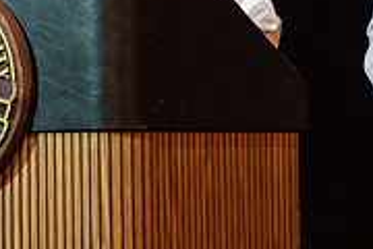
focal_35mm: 484
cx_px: 184
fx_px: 5014
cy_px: 3
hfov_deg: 4.3
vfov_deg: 2.8
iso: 1250
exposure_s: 1/200
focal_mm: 150
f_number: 3.2
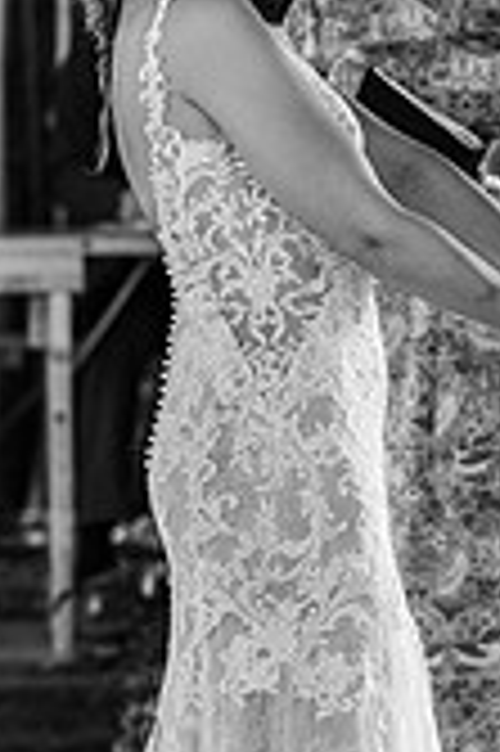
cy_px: 432
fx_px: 4780
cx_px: 565
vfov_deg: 9.0
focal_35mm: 229
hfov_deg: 6.0
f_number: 2.2
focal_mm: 85
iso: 1000
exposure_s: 1/200
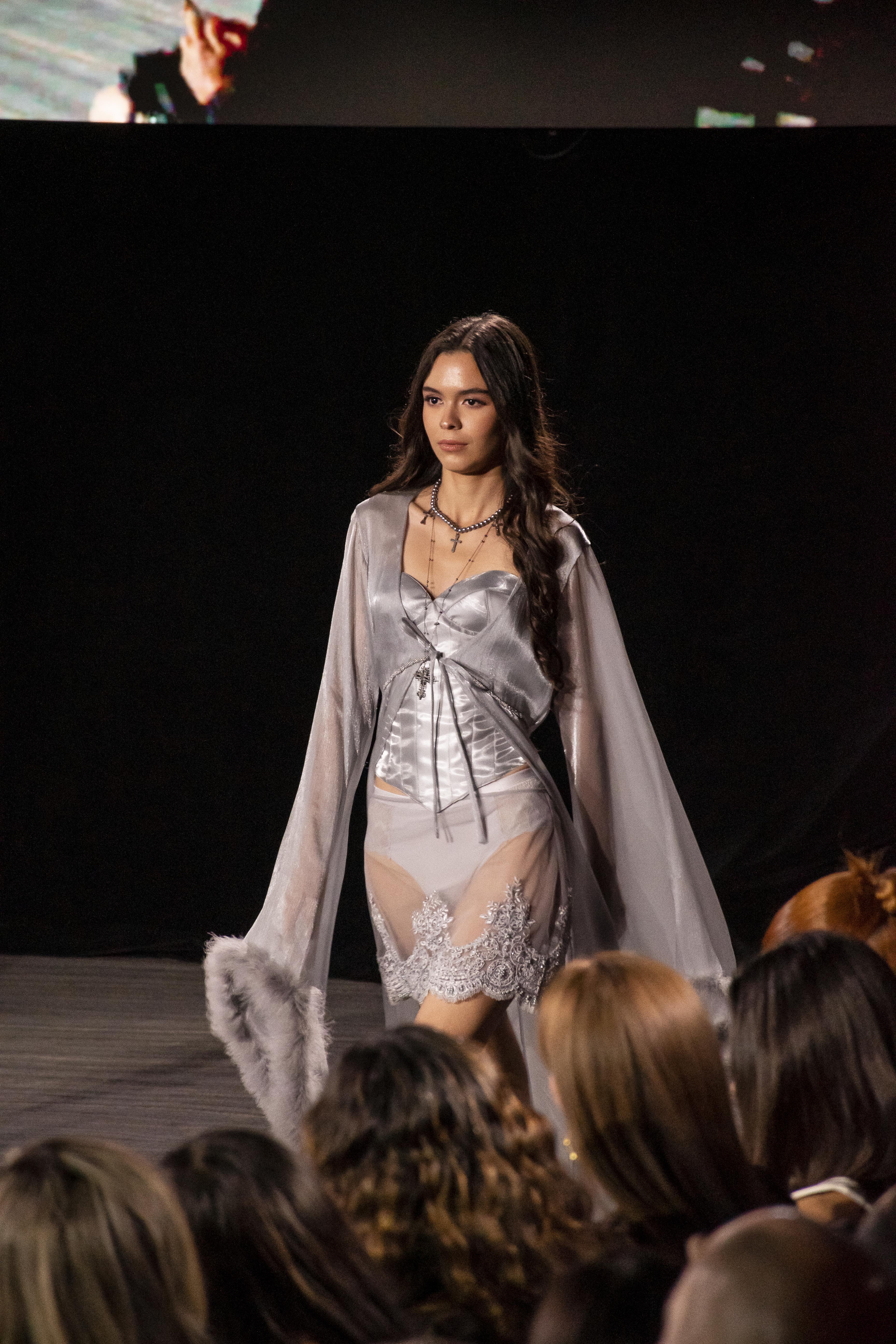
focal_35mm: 210
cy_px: 672
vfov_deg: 9.8
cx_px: 448
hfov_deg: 6.5
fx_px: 7839
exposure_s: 1/160
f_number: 5.6
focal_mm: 140
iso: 2000
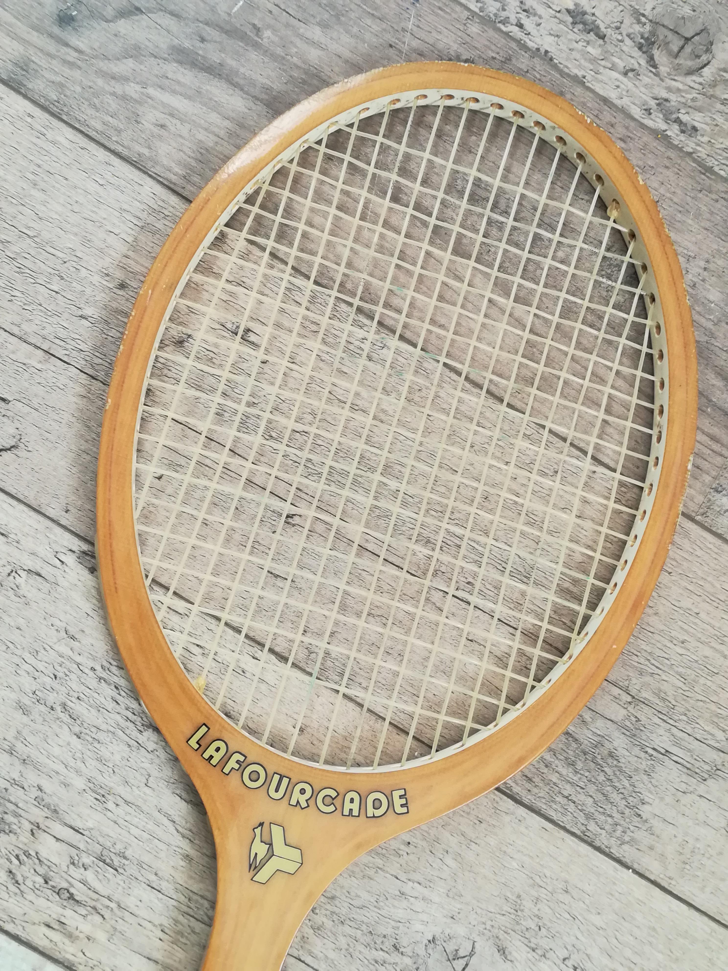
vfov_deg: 51.4
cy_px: 486
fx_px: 1009
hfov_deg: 39.7
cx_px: 364
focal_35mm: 36
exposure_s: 1/33.3
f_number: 2.2
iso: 160
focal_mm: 3.83
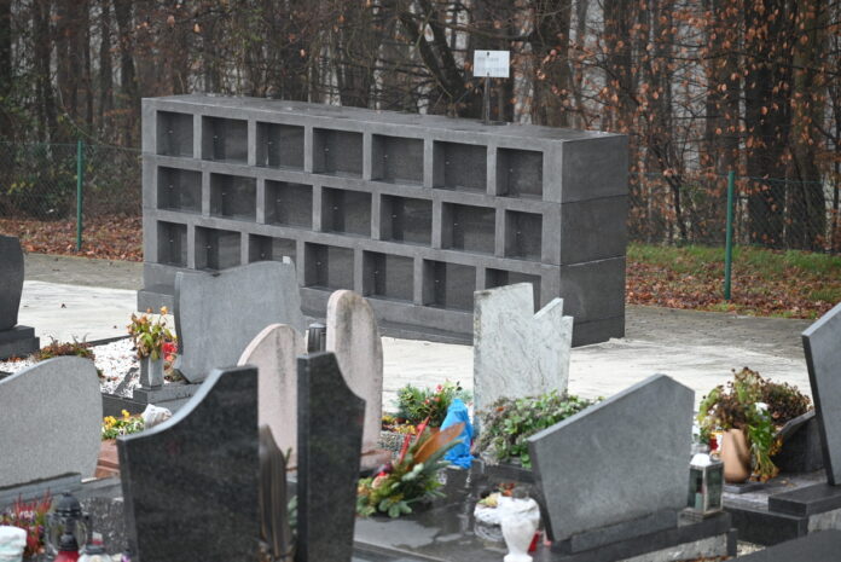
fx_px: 2805
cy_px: 281
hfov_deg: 17.1
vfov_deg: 11.4
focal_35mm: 120
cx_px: 420
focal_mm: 120
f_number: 4
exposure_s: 1/125
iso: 450
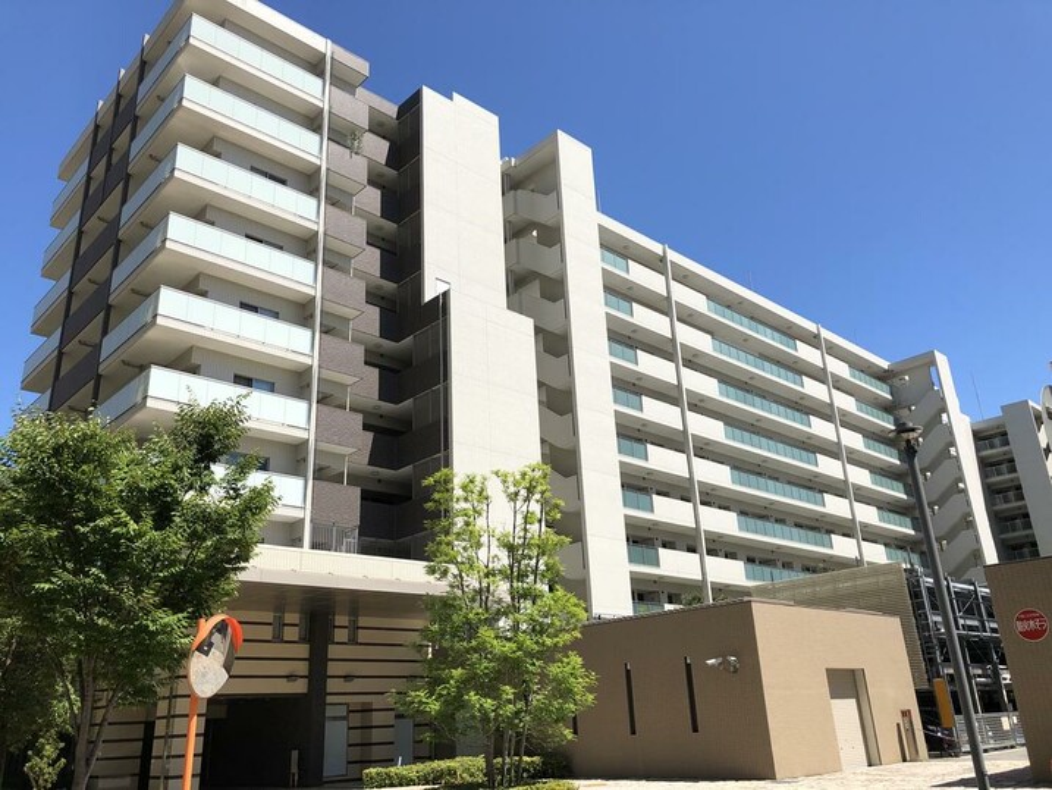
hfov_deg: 63.4
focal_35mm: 28
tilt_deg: +21.4
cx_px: 526
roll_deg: +3.7
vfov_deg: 49.8
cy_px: 395
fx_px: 851
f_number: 1.8
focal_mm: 3.99
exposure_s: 1/2208
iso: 20
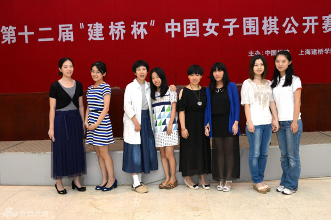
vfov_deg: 41.1
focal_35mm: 32
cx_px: 166
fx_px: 294
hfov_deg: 58.7
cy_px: 110
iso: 400
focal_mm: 32
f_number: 8
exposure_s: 1/60
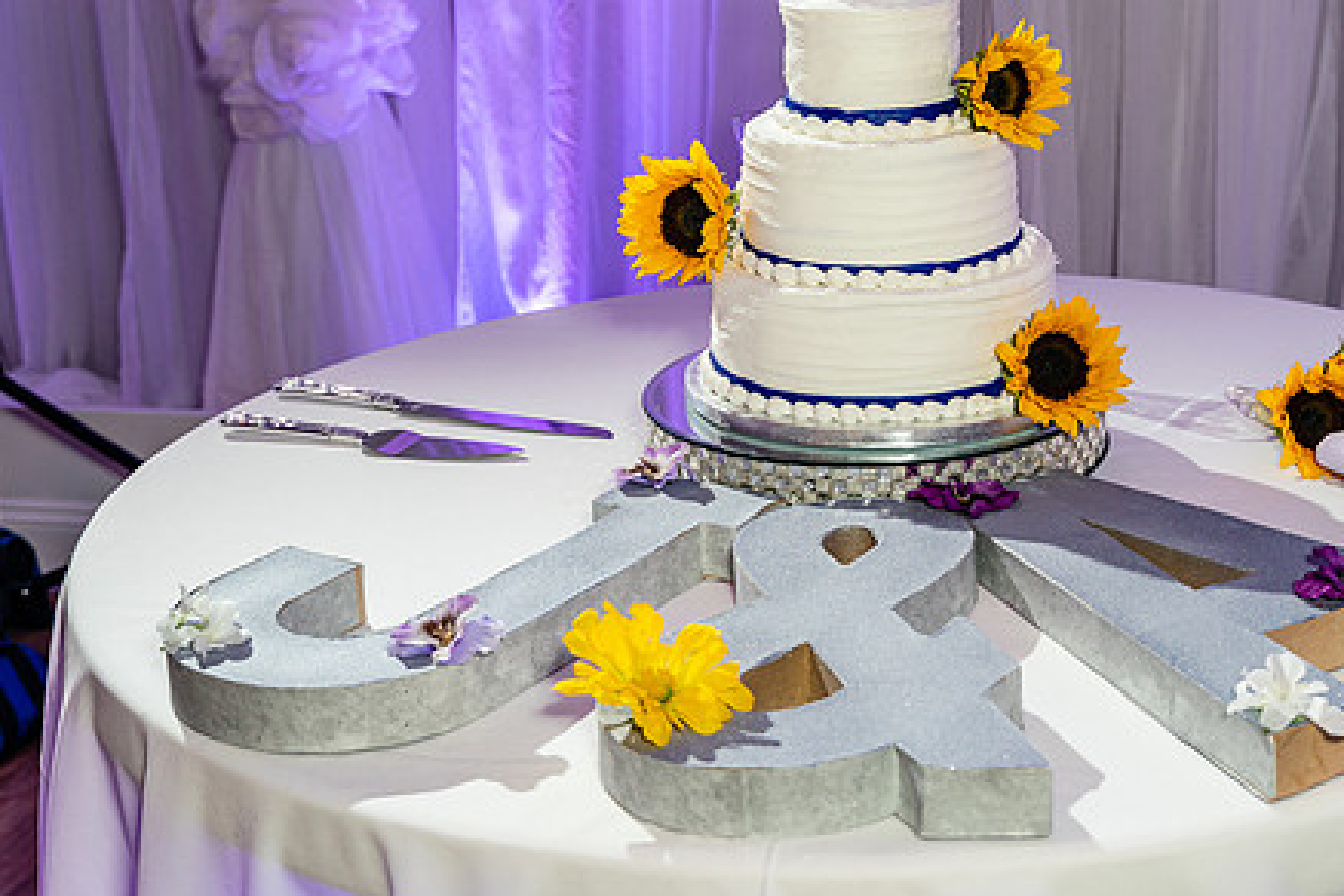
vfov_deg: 22.5
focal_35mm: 60
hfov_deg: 33.2
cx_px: 841
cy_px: 259
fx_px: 2240
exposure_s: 1/125
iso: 400
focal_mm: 36
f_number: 4.5
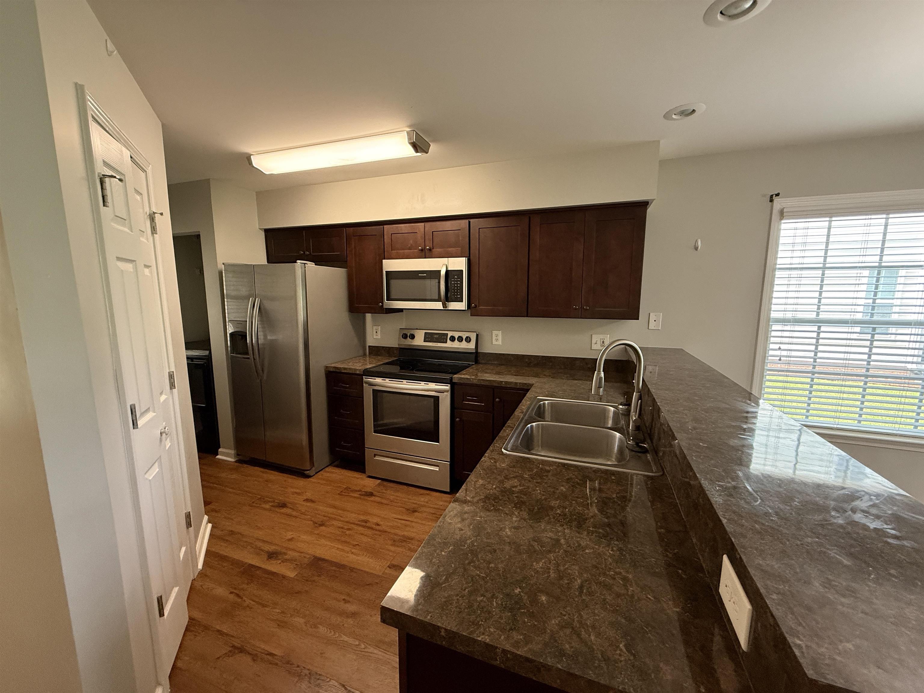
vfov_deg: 85.7
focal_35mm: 14
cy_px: 346
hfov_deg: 102.1
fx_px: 374
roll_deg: +0.6
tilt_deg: -6.9
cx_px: 462
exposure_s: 1/120
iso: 250
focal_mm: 2.22
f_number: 2.2
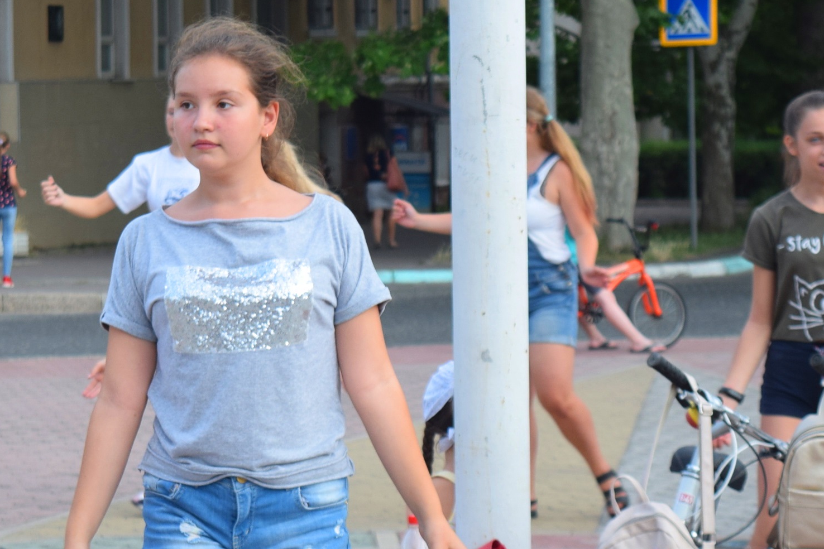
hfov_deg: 13.0
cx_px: 358
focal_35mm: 158
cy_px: 227
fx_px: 3615
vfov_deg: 8.7
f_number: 6.3
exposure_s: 1/160
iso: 400
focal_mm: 55
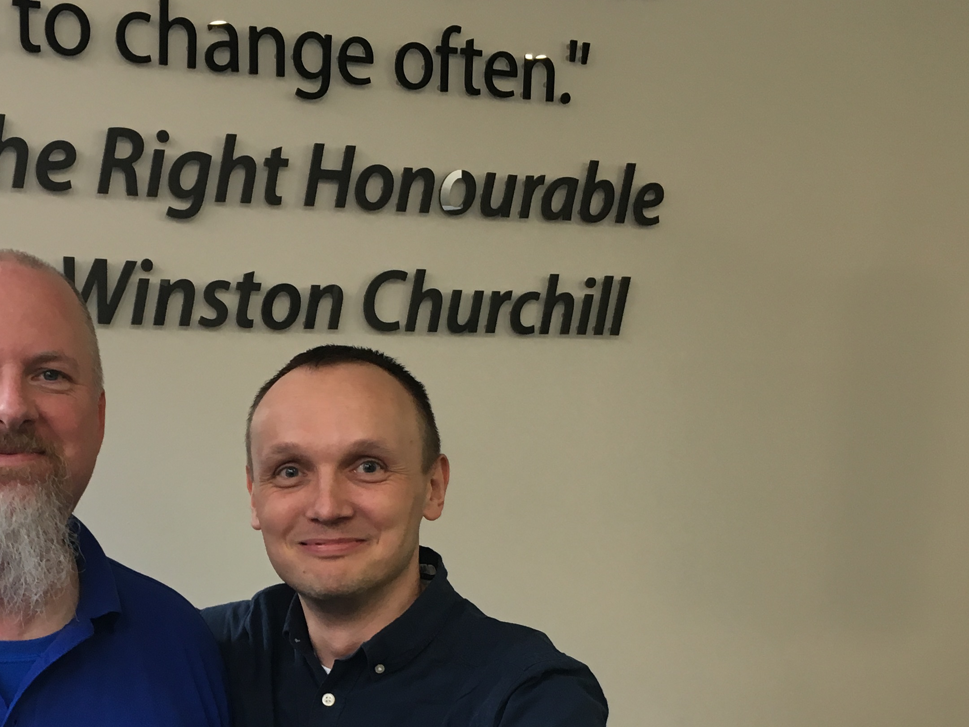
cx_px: 230
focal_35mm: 54
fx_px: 1512
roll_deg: -0.2
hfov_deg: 34.7
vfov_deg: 26.4
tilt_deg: -7.7
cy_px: 619
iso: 80
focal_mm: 4.15
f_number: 2.2
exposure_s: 1/33
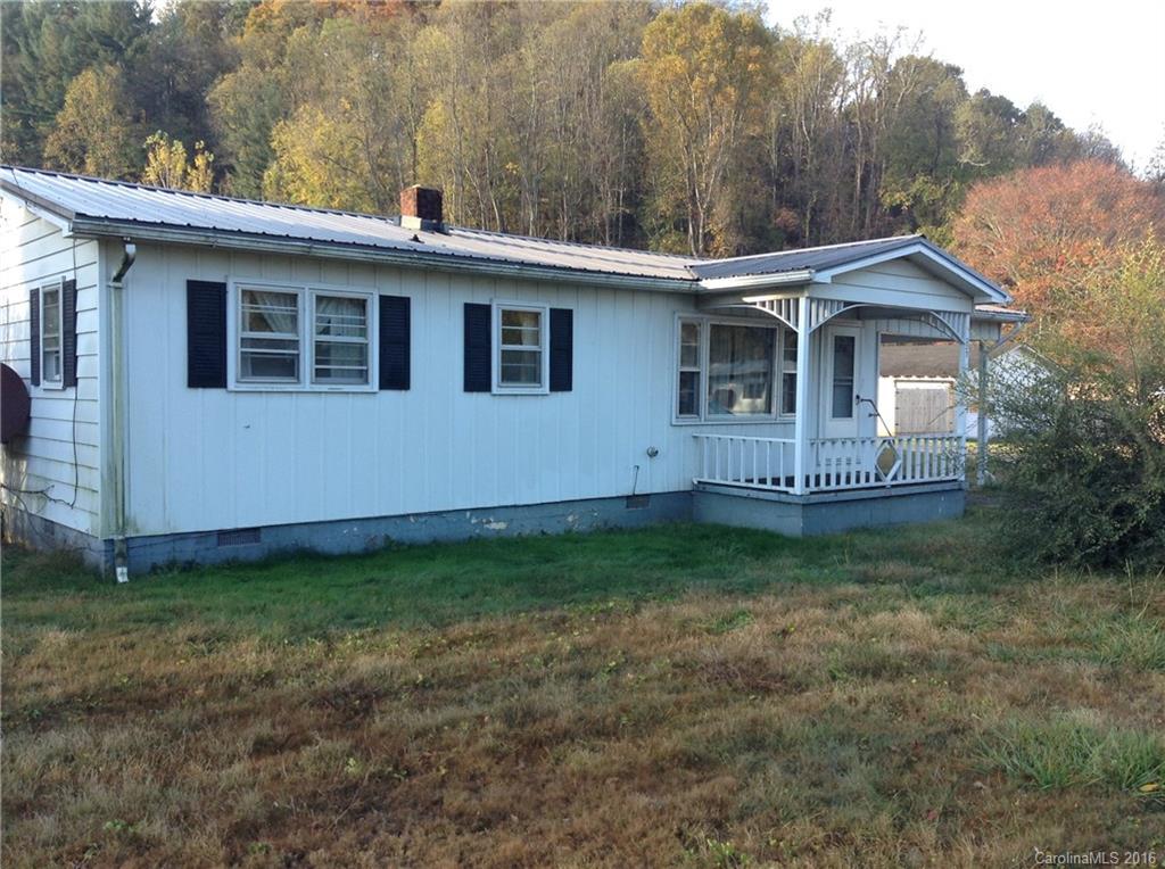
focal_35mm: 33
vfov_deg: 42.8
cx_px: 582
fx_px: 1109
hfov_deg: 55.4
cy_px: 434
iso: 32
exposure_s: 1/120
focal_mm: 3.3
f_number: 2.4
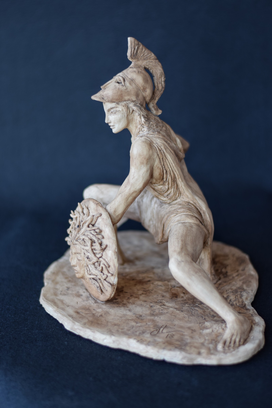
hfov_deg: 18.2
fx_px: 850
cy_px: 204
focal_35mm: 75
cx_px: 136
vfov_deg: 27.0
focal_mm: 50
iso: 100
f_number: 1.8
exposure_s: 1/125
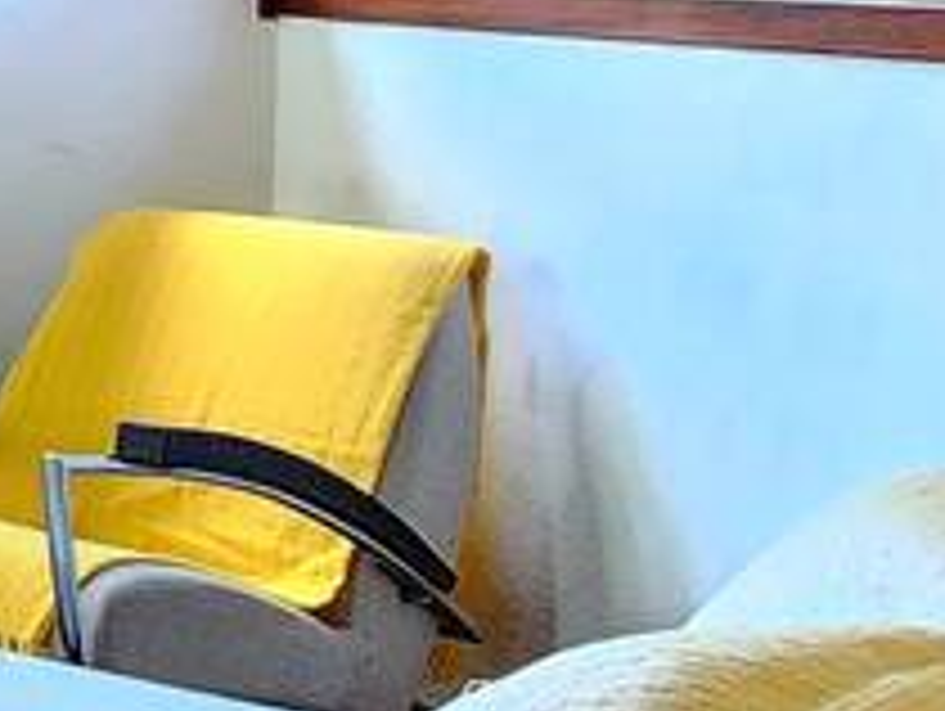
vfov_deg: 16.3
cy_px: -22
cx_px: -1701
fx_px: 2432
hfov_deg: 12.4
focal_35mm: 89
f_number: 2.2
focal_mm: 2.2
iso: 400
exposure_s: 1/60.2
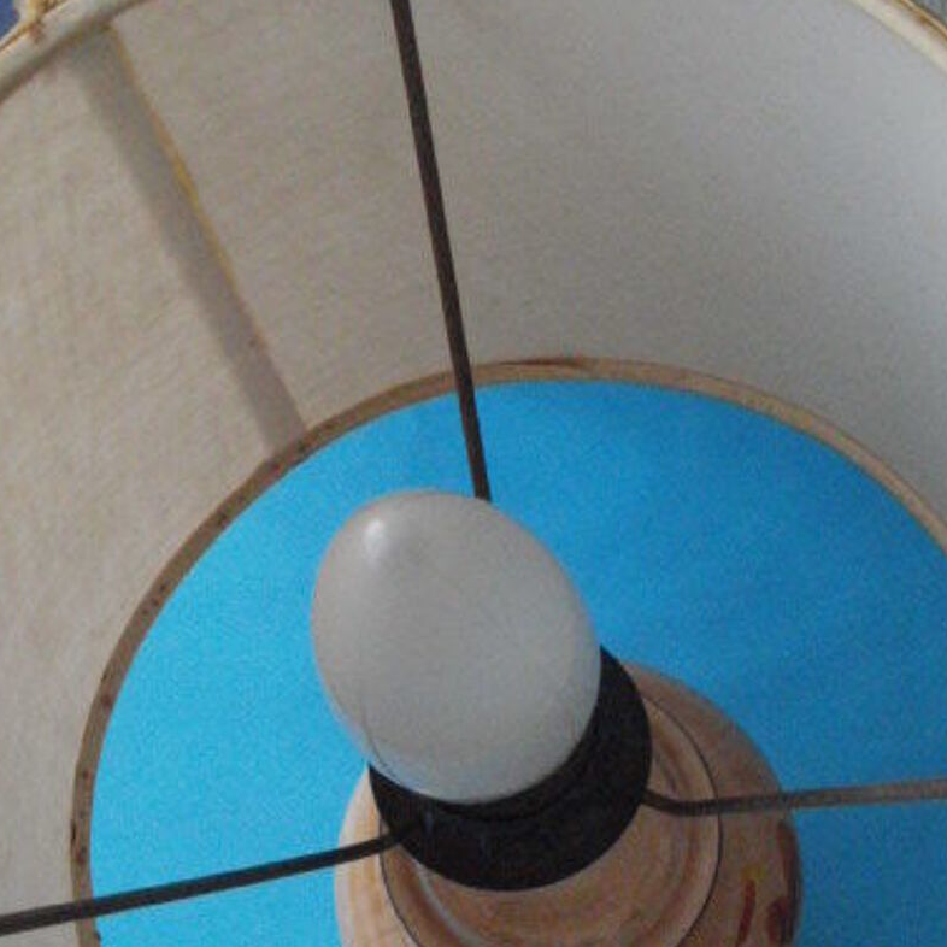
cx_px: 540
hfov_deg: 31.6
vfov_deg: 31.3
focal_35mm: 54
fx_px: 1671
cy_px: 658
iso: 800
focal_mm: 6.3
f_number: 5.6
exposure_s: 1/400
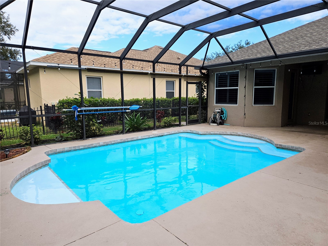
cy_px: 123
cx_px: 164
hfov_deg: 73.9
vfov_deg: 58.9
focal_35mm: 23
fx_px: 218
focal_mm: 5.4
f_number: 1.8
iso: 25
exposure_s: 1/599
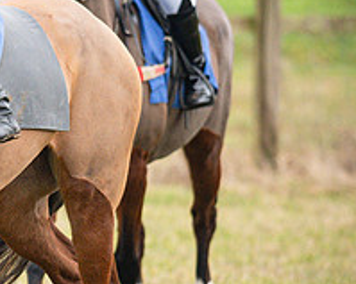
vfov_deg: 2.1
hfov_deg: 2.7
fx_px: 7624
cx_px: -79
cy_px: 81
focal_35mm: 724
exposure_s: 1/1200
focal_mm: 135
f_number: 1.9
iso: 800
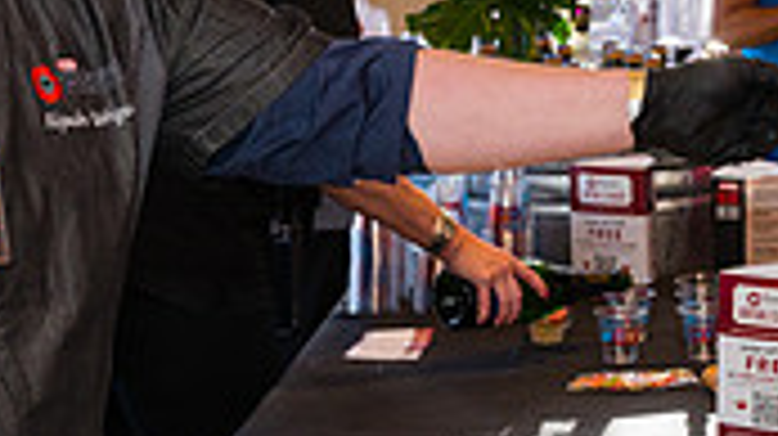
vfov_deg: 9.8
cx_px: 553
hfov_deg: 17.4
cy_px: 360
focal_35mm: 123
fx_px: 2535
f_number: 4.5
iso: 640
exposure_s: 1/200
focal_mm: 35
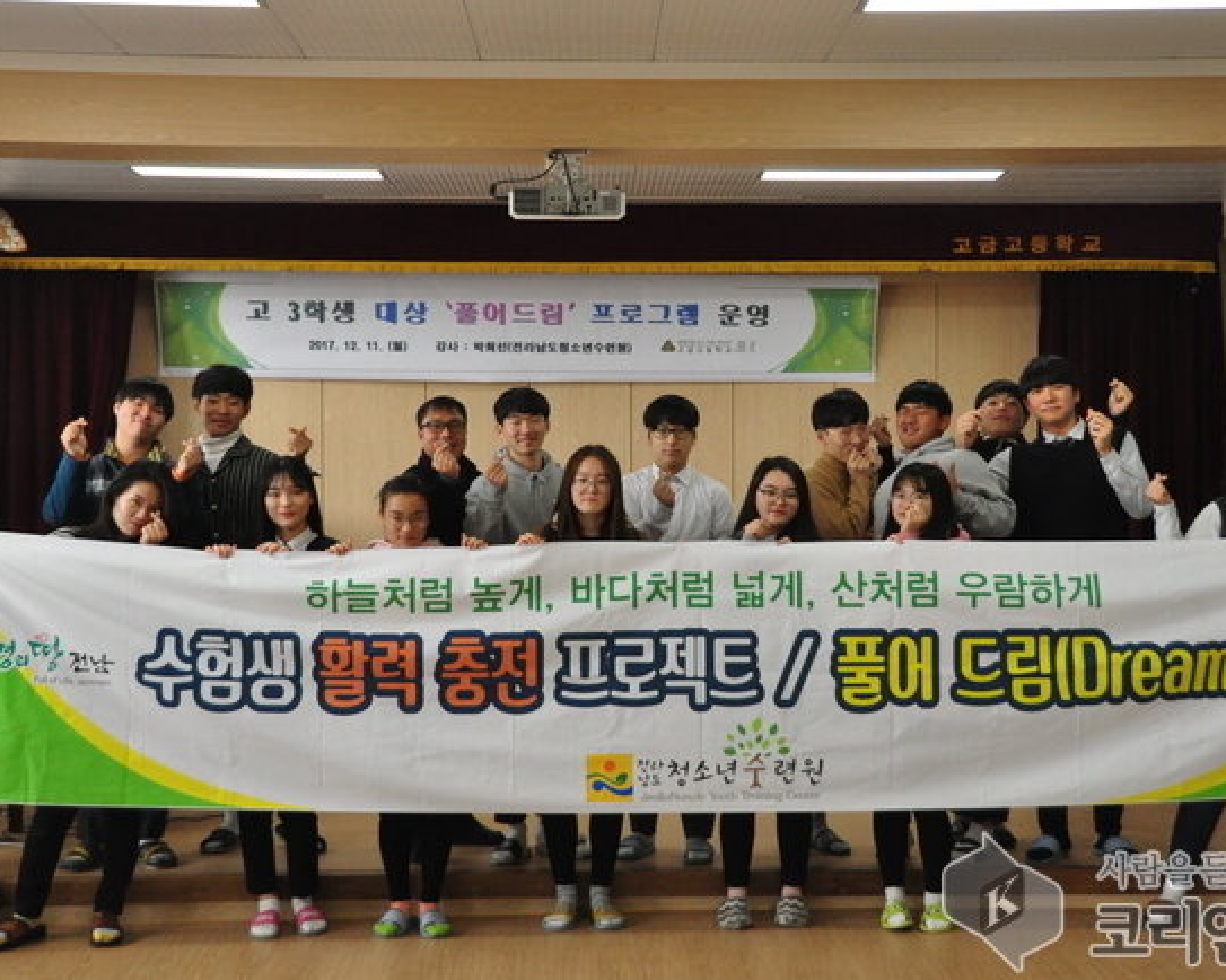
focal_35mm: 58
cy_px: 480
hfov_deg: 32.5
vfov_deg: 26.2
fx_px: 2104
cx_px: 684
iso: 1600
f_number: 4.2
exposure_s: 1/400
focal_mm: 32
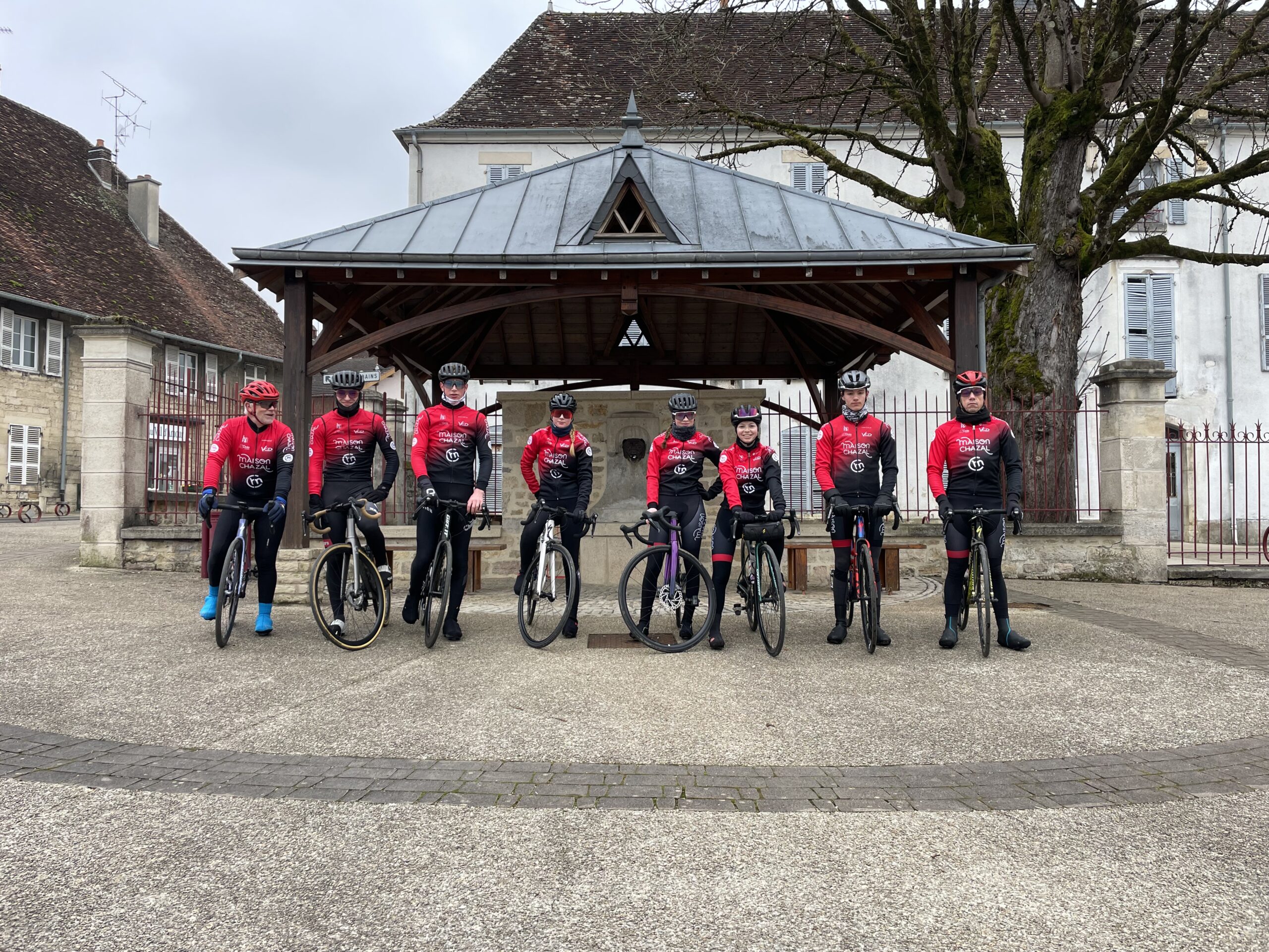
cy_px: 476
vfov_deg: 53.1
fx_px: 953
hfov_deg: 67.3
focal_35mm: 26
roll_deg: +0.1
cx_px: 634
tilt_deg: +2.5
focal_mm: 4.2
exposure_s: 1/121
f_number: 1.6
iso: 40
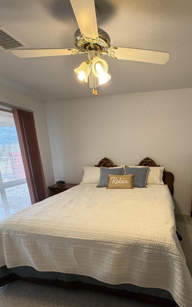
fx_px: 159
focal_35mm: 19
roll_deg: +1.3
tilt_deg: -15.8
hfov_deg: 60.9
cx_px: 126
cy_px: 194
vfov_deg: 86.1
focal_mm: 2.22
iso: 250
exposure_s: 1/60
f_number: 2.2
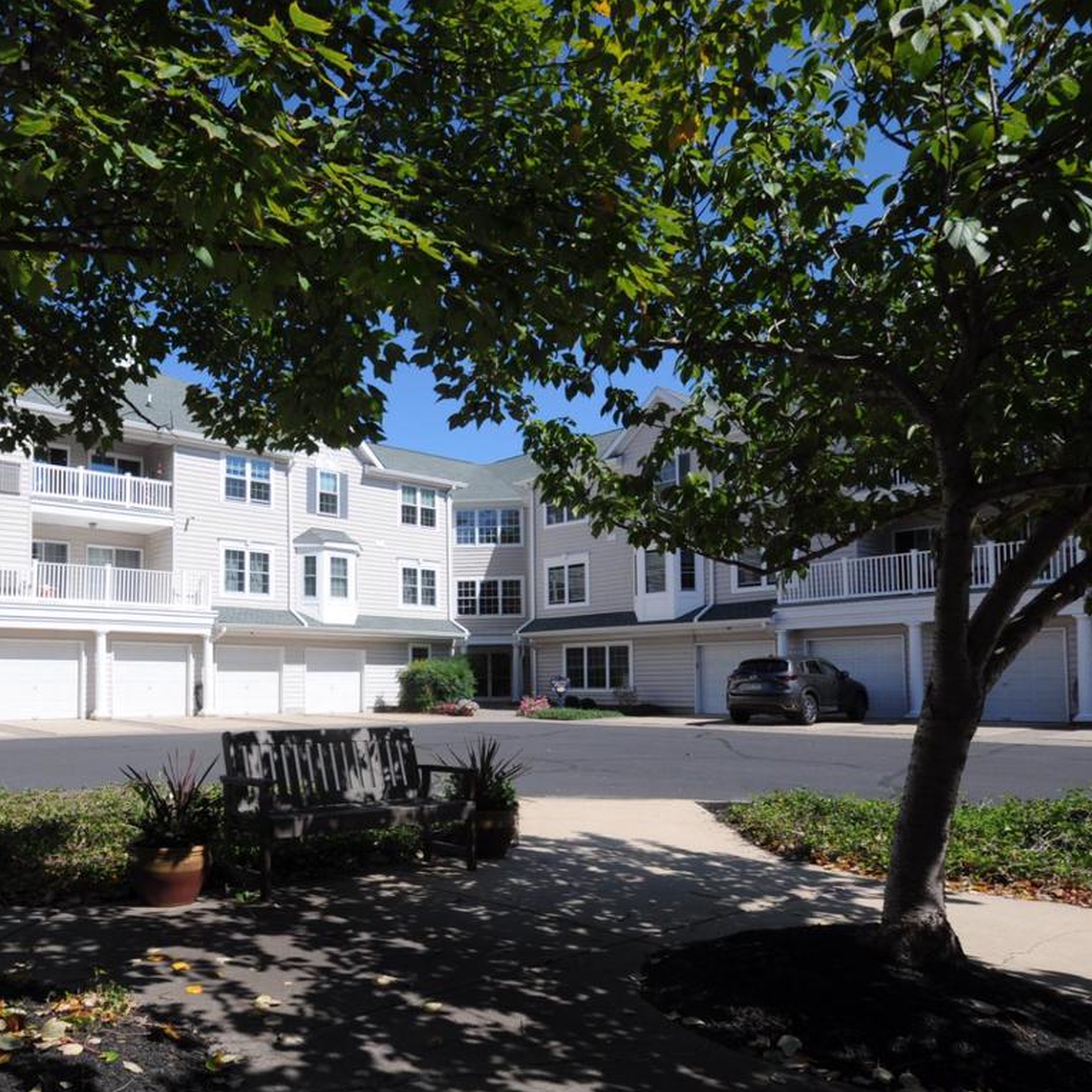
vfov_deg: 64.6
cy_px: 636
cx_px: 340
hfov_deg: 62.9
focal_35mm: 24
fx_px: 857
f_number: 10
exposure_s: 1/400
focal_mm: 10
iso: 200
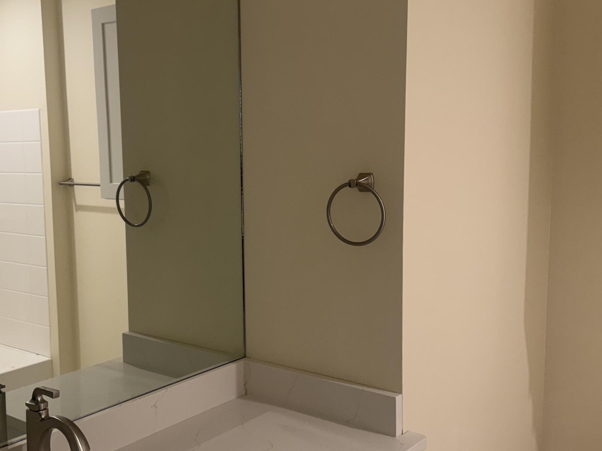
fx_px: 713
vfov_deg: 35.1
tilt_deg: -8.2
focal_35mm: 41
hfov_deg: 45.4
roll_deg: +1.4
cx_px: 226
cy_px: 242
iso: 160
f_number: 1.78
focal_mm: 6.76
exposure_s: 1/120
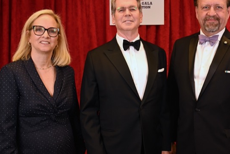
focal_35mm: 52
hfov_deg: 38.0
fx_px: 332
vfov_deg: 26.0
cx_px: 142
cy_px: 72
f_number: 4
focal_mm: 35
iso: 640
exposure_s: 1/125
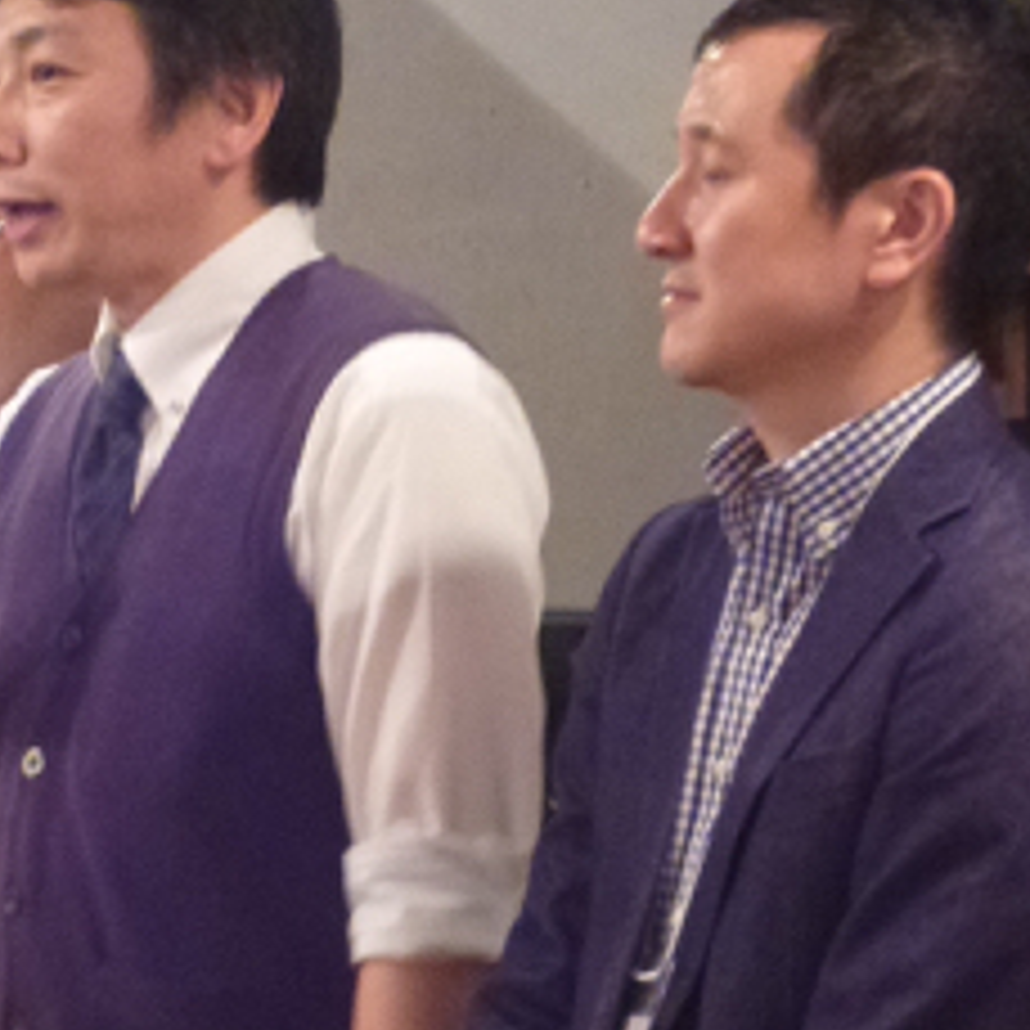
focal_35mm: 245
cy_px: 733
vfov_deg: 7.1
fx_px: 8248
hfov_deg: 7.1
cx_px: 130
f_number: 5.8
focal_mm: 16.2
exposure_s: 1/8
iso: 1000
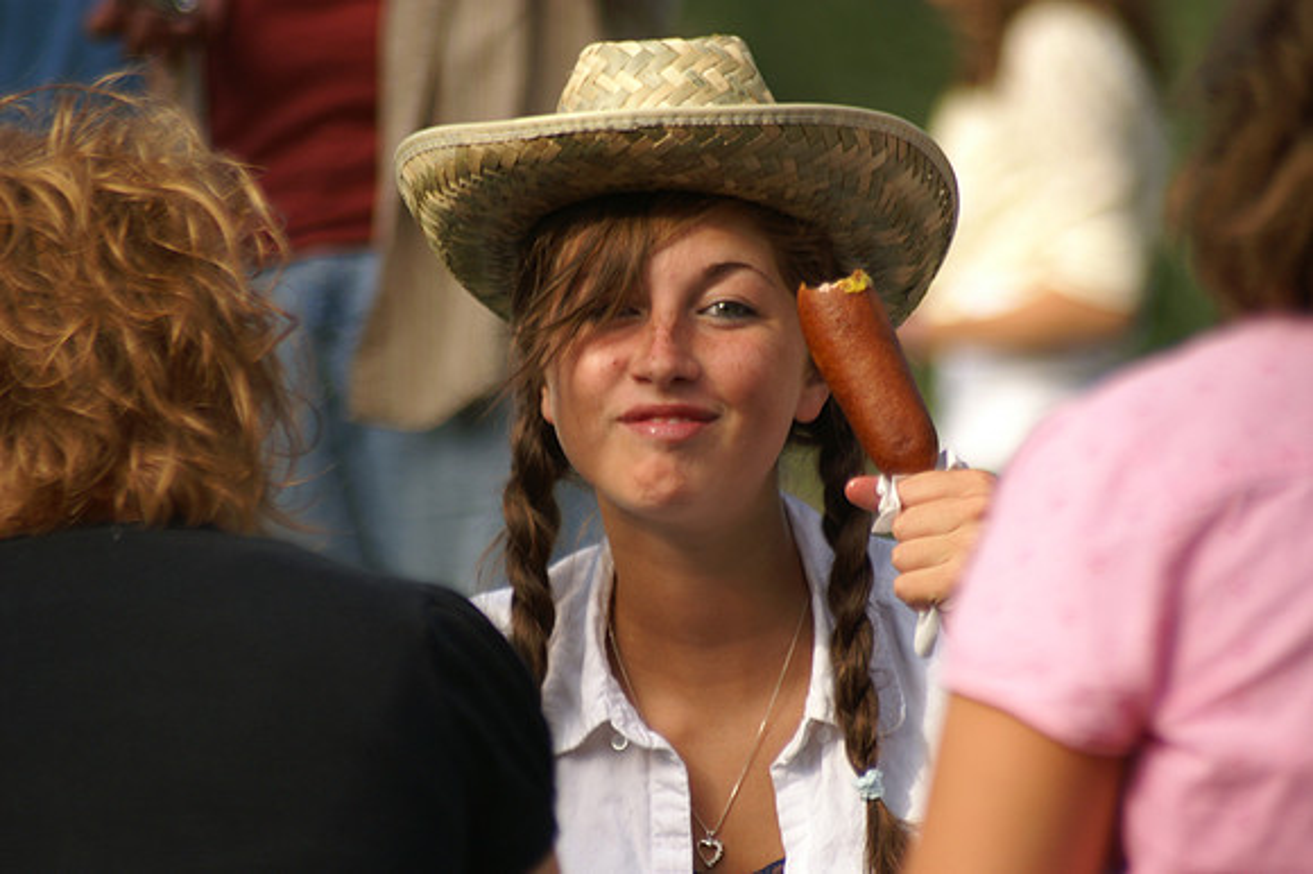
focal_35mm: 450
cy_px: 437
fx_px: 16403
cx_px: 656
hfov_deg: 4.6
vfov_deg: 3.1
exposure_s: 1/500
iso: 250
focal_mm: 300
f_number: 5.6
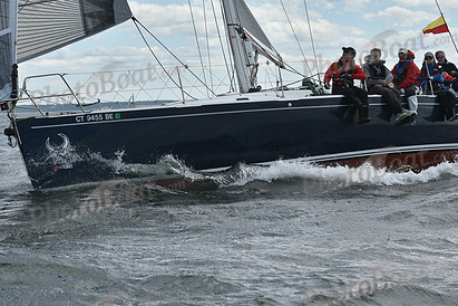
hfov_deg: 15.3
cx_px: 244
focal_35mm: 134
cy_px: 127
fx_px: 1705
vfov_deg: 10.2
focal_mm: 95
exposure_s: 1/1000
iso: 320
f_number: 9
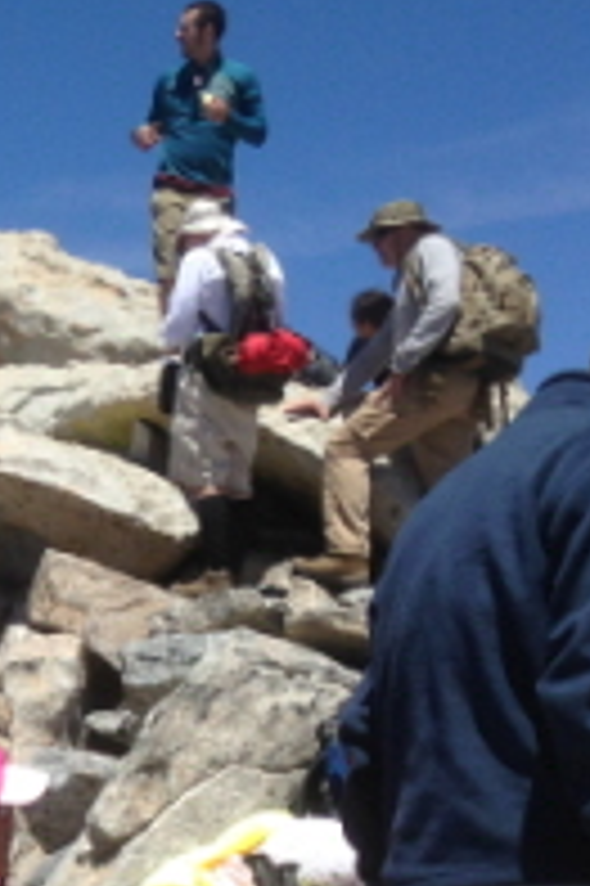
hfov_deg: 10.5
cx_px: -473
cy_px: 974
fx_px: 3004
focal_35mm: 122
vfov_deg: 16.3
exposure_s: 1/1869
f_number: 2.4
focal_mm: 4.12
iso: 50
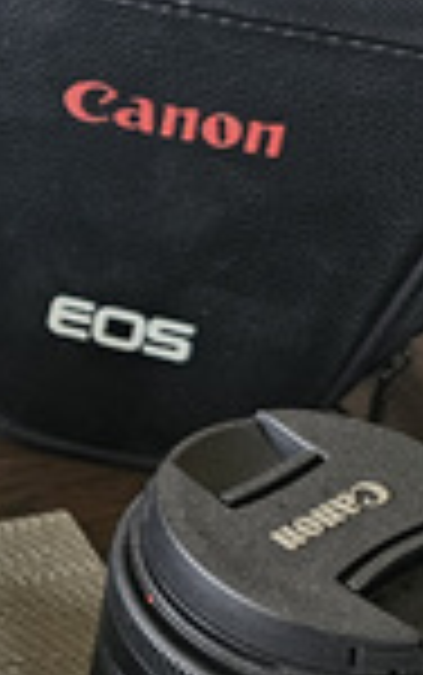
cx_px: -299
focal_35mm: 81
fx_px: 1491
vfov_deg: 25.5
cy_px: 297
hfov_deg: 14.5
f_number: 1.7
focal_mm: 6.3
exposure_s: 1/24
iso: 640
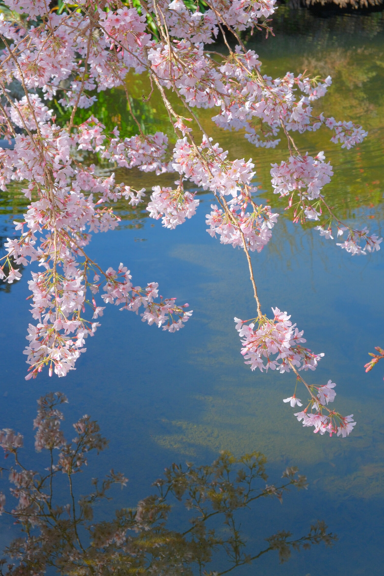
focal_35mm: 61
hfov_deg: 22.3
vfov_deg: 32.9
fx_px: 976
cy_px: 295
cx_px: 190
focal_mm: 37.4
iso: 640
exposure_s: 1/300
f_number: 8
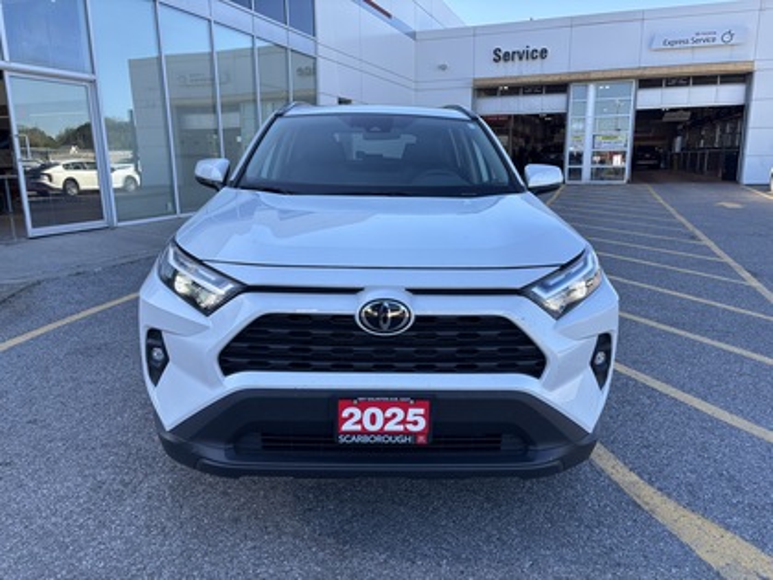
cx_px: 386
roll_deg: +0.5
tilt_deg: -13.2
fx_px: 581
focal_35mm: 26
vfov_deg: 53.1
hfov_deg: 67.3
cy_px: 290
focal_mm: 5.96
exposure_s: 1/865
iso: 50
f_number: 1.6
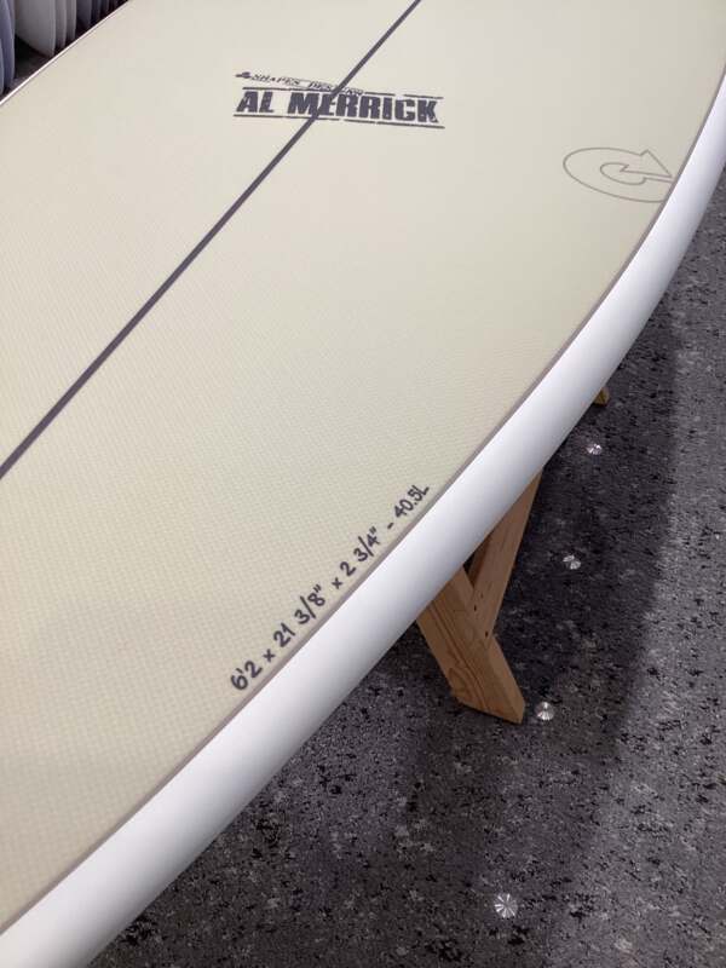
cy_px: 484
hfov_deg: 45.4
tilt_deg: -46.7
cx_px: 363
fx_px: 867
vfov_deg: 58.4
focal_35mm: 31
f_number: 2.4
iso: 50
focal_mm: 3.3
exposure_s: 1/60
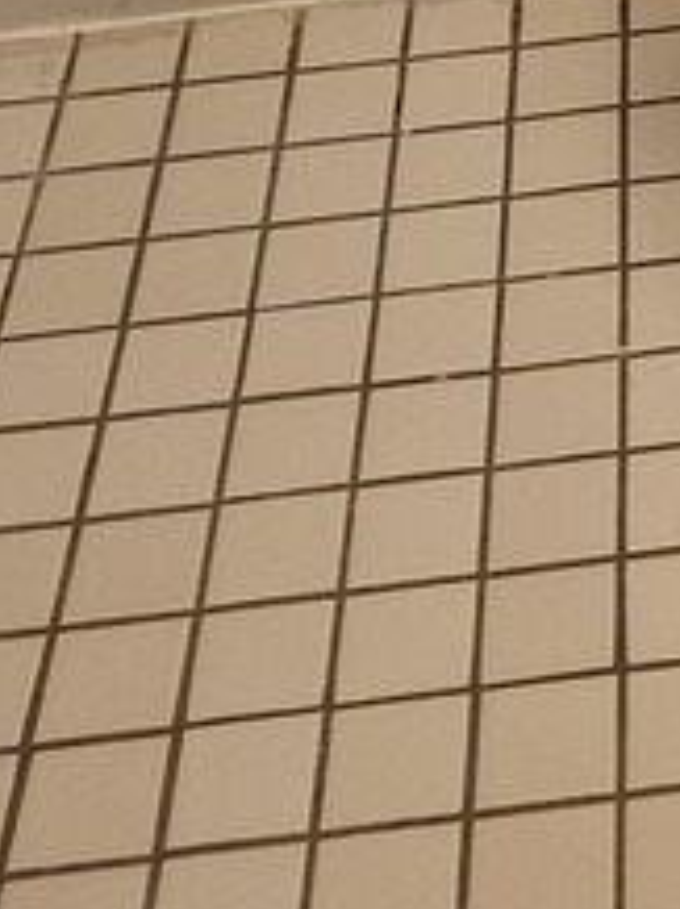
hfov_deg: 12.3
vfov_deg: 13.0
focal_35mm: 114
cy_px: -1276
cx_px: 1068
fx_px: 2992
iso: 125
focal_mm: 6.4
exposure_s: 1/120
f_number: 1.8
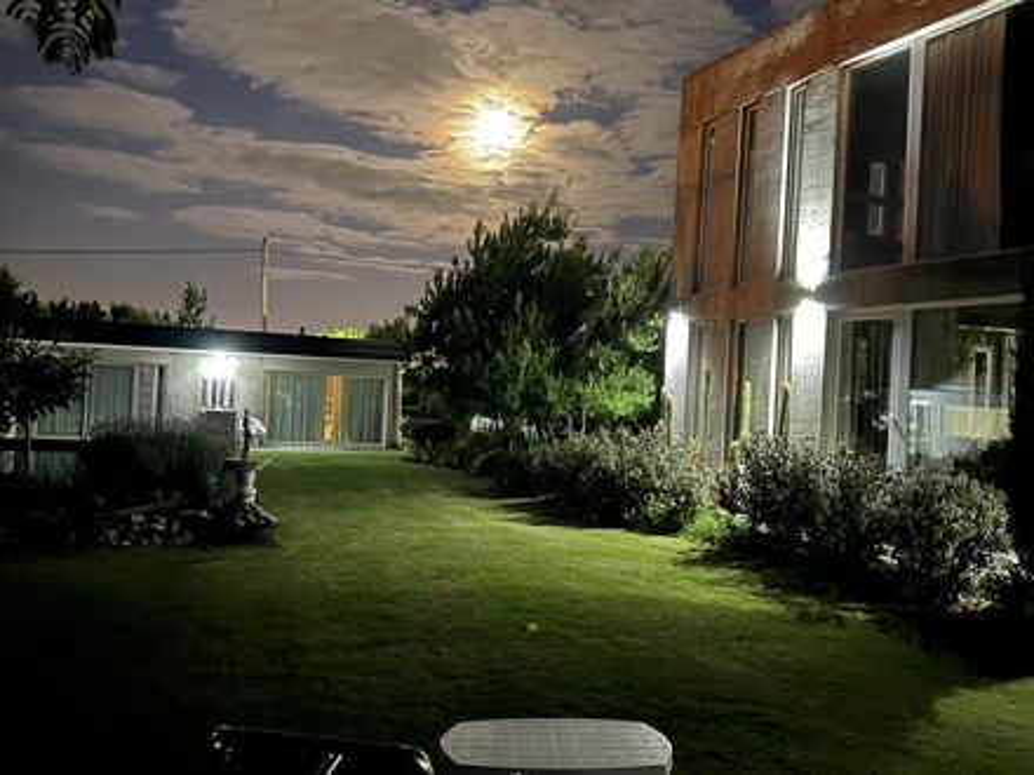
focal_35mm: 26
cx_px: 517
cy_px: 388
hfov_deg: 67.3
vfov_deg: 53.1
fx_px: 777
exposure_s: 1/5
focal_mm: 5.7
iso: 1000
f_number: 1.5
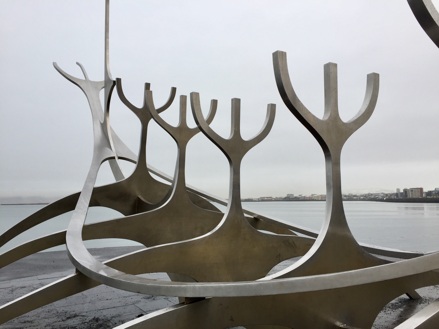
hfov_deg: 61.7
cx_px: 220
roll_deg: +0.9
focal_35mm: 29
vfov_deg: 48.2
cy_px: 164
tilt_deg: +4.8
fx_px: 368
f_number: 2.2
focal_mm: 4.15
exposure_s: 1/114
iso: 32
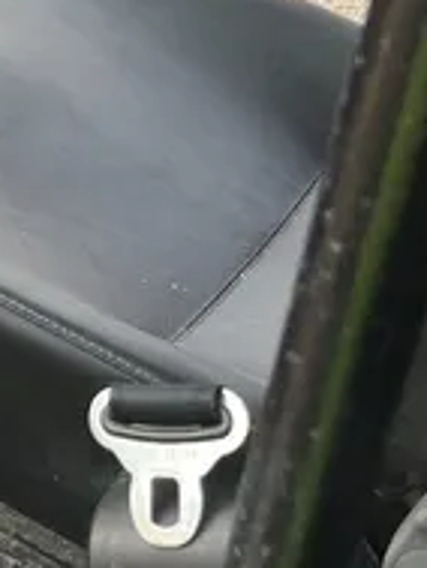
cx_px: -310
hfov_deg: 13.4
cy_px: -86
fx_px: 1659
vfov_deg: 18.6
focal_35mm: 101
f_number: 1.6
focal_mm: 5.1
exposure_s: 1/696
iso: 50
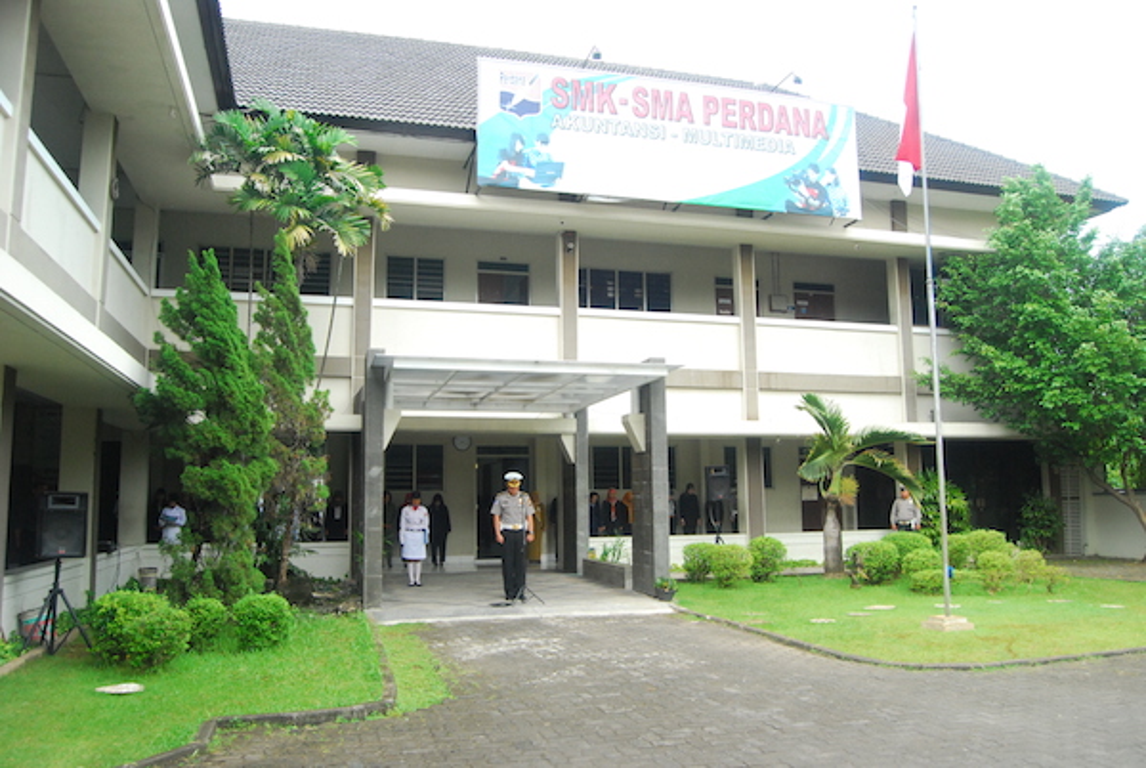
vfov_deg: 48.1
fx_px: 861
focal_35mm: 27
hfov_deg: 67.3
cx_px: 573
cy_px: 384
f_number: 5.6
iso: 800
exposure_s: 1/100
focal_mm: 18
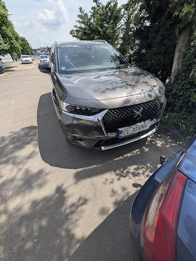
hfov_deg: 89.9
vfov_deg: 106.2
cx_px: 98
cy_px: 130
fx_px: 98
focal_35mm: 13
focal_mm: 1.54
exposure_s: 1/833
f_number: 2.2
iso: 30
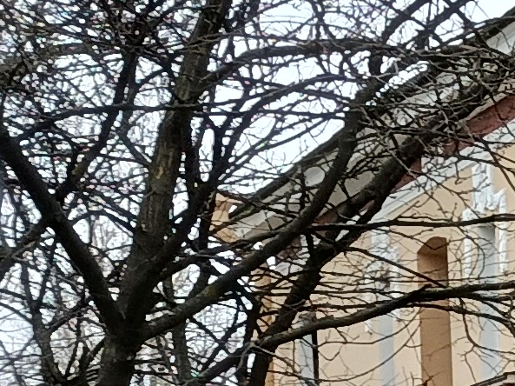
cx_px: 1648
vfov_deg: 8.8
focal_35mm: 162
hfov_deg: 9.2
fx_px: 2409
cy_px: 710
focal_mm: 5.24
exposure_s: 1/100
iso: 158
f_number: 1.7
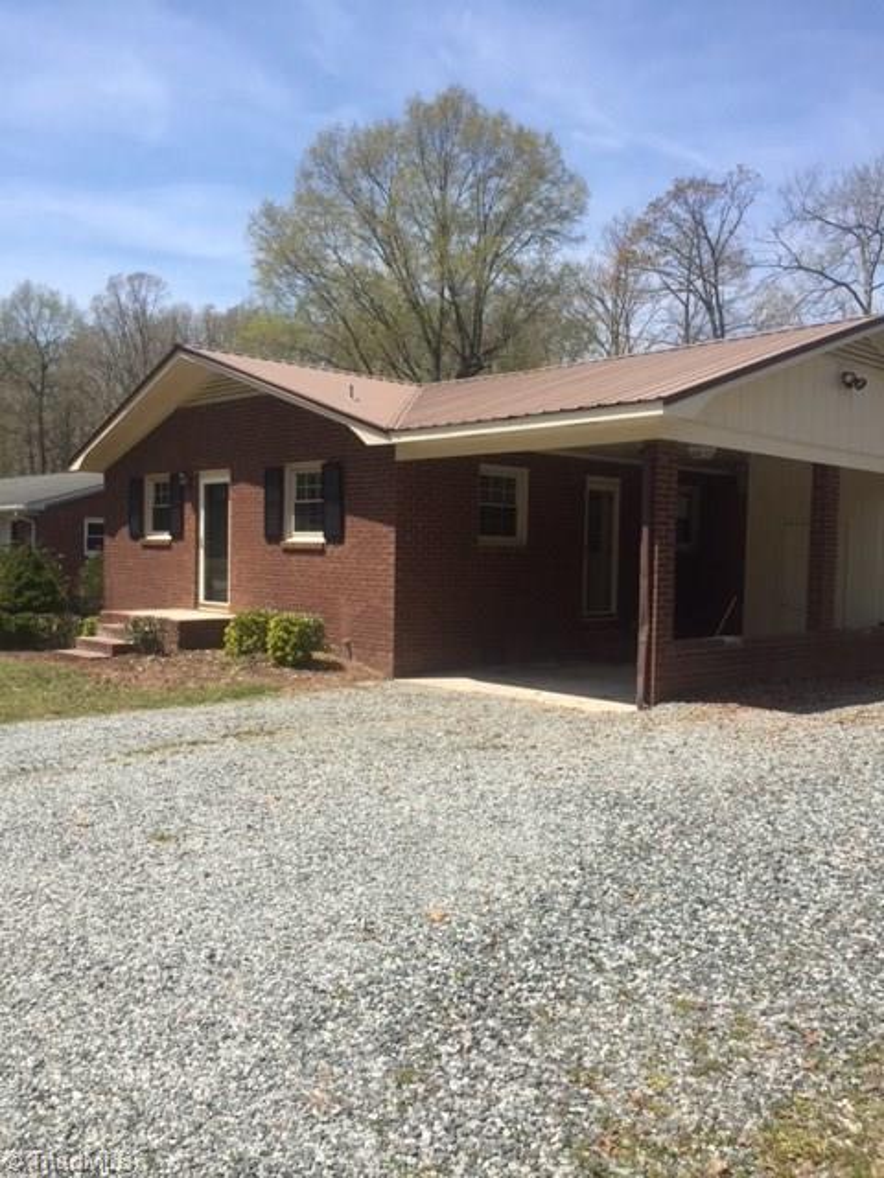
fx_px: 987
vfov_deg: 61.7
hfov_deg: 48.2
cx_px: 442
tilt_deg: -2.0
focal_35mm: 29
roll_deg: -0.8
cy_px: 589
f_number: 2.2
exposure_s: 1/1799
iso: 32
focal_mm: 4.15
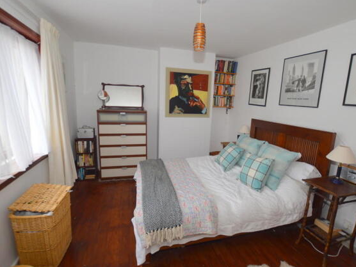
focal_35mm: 17
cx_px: 189
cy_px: 137
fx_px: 175
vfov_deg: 74.7
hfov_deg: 90.9
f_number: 4
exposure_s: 1/60
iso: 400
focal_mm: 10
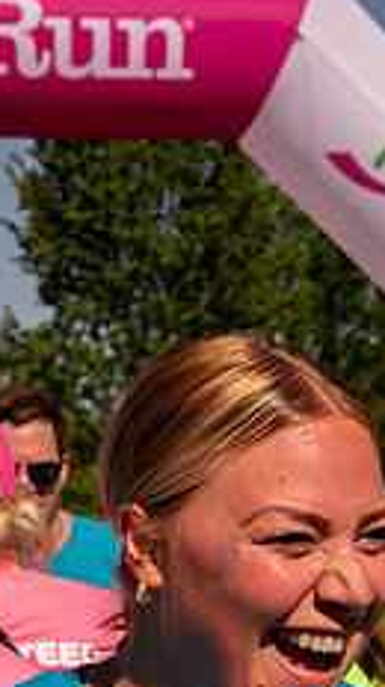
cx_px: 210
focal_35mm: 173
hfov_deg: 7.0
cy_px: 545
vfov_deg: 12.4
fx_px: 3149
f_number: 11
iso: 800
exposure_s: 1/1600
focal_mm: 66
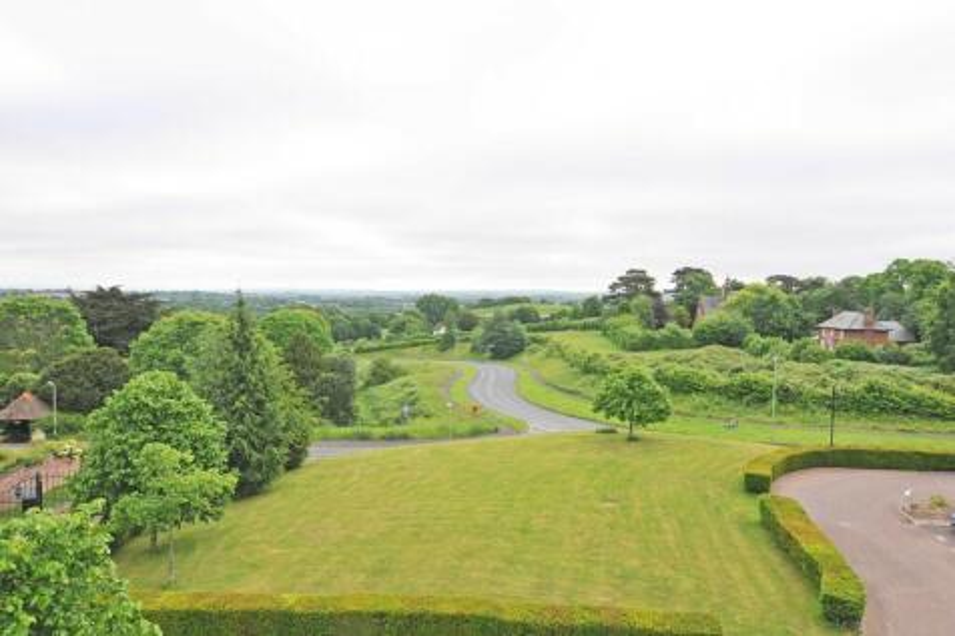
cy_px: 318
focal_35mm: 24
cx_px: 478
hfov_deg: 73.8
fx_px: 636
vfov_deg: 53.1
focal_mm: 16
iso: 400
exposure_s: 1/400
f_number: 8
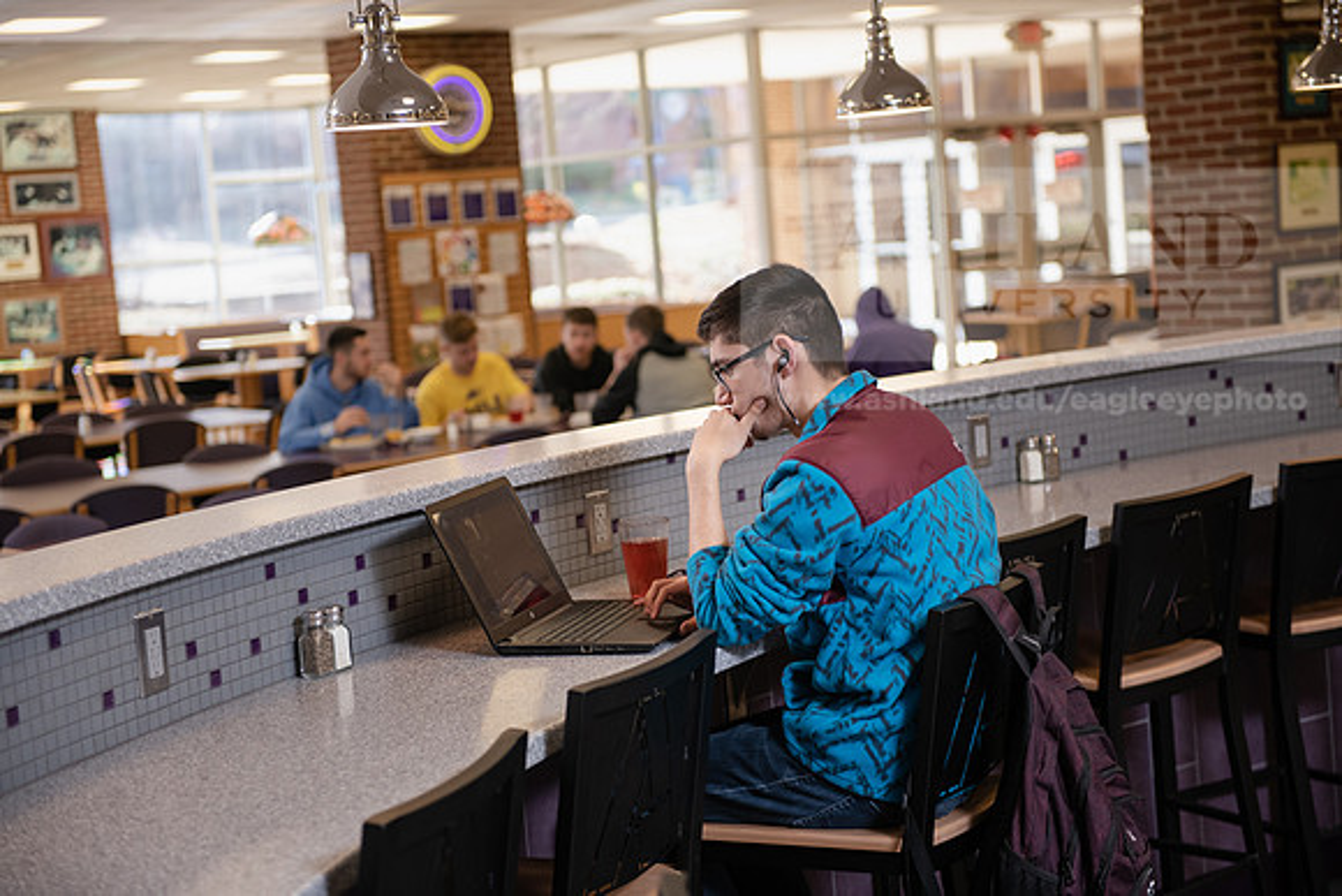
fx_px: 2312
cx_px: 671
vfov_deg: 21.9
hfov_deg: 32.4
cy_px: 448
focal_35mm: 62
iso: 500
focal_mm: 62
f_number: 3.2
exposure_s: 1/200
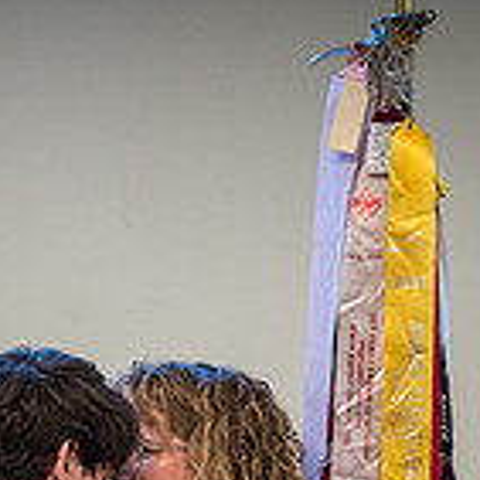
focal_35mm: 420
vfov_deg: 4.2
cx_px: 51
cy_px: 613
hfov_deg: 4.2
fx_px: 6589
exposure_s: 1/125
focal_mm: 120
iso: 2000
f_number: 4
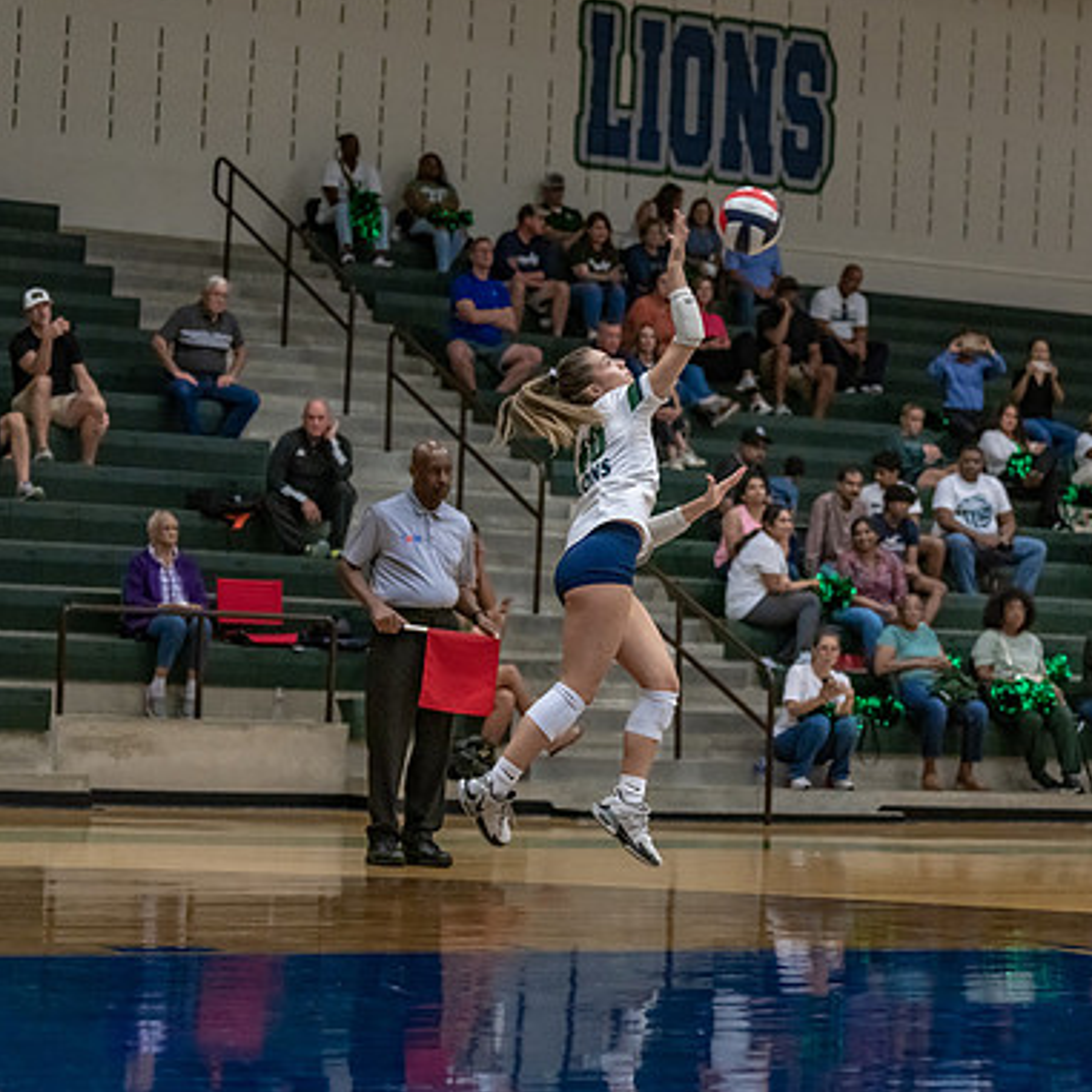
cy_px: 525
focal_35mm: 97
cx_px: 599
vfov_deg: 17.9
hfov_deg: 17.9
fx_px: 3462
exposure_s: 1/1000
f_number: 2.8
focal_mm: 70
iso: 2500
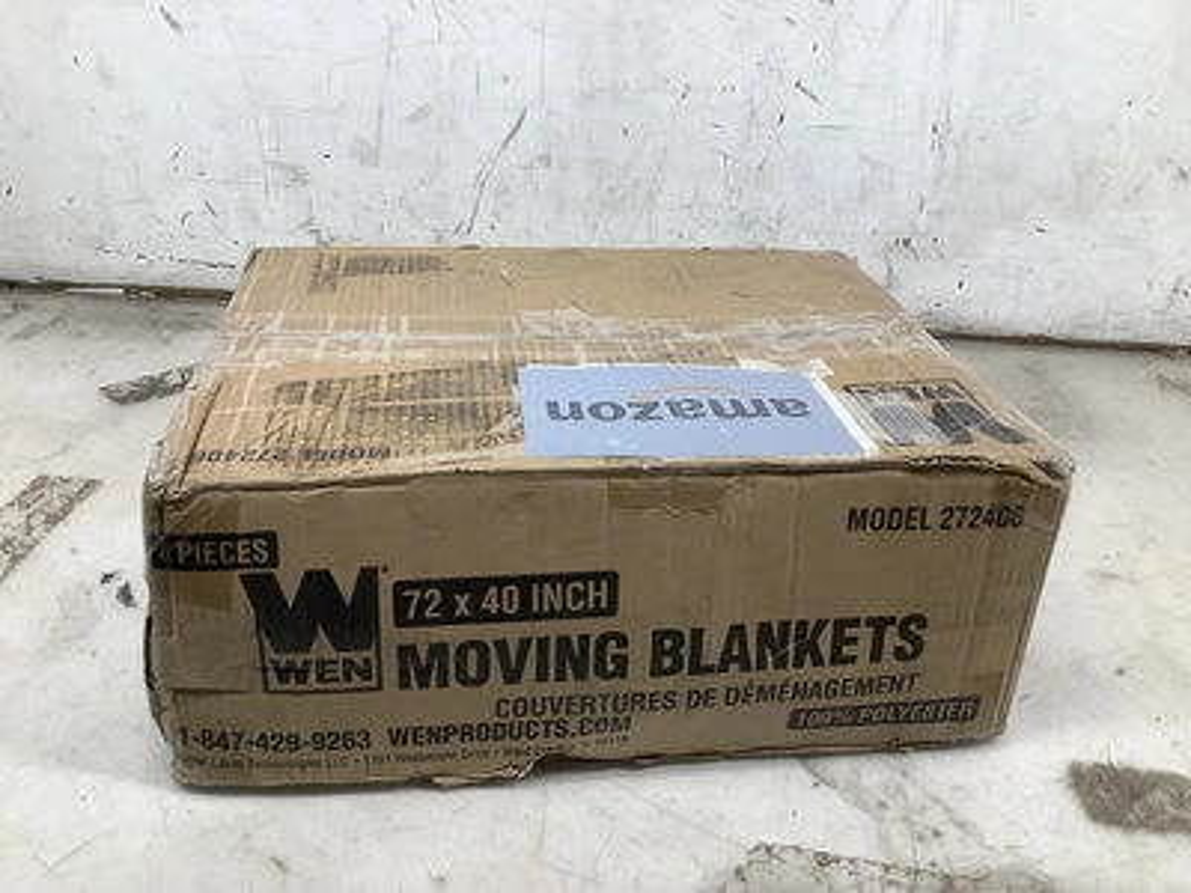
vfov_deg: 45.4
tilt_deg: -27.6
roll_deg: -4.3
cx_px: 596
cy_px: 446
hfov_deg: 58.4
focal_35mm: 31
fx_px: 1067
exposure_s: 1/120
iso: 80
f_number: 2.4
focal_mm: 3.3
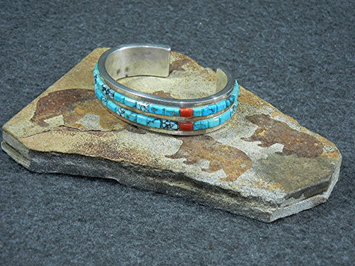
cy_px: 133
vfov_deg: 19.1
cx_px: 178
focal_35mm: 77
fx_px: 790
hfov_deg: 25.3
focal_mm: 13.9
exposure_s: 1/30
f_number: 4.3
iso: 421
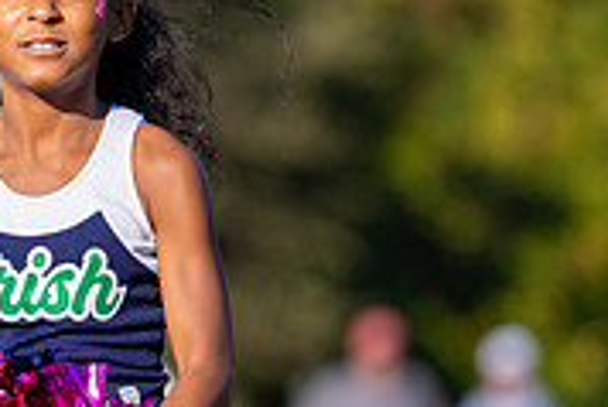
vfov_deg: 2.0
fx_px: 11663
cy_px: 290
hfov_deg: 3.0
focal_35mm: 690
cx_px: 94
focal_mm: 182
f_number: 2.8
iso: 200
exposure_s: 1/4000
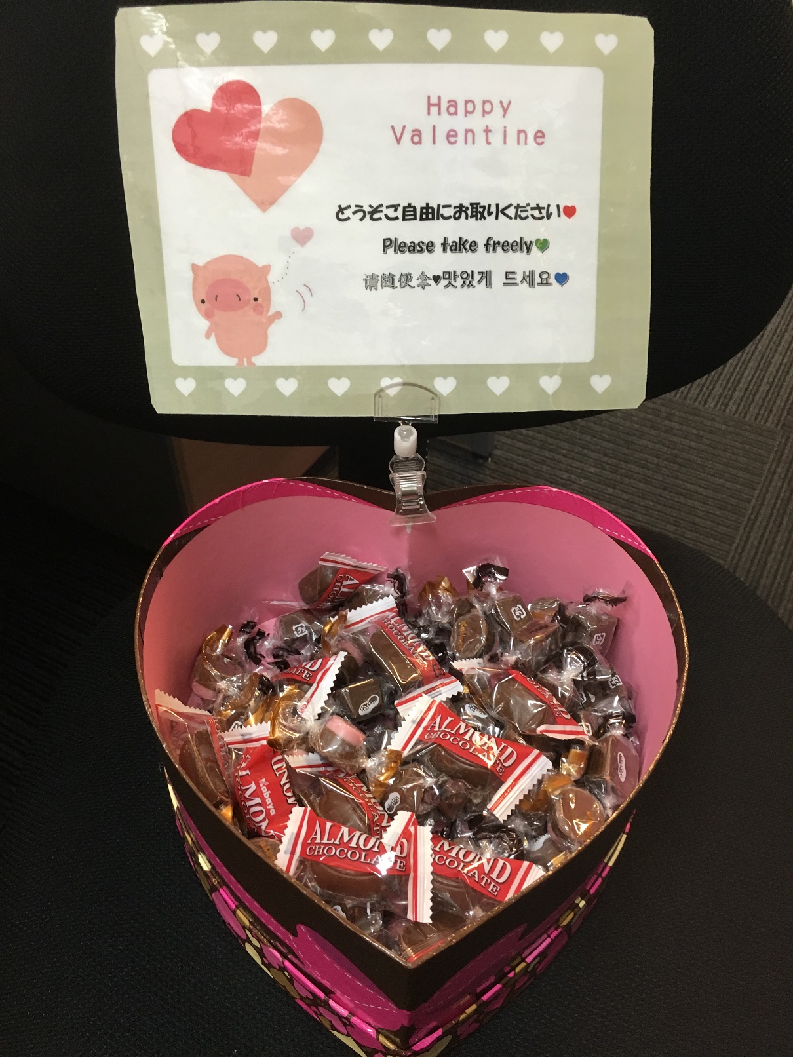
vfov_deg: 61.7
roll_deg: -1.5
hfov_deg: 48.2
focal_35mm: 29
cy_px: 528
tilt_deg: -44.7
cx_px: 396
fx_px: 886
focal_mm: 4.15
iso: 100
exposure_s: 1/30
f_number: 2.2
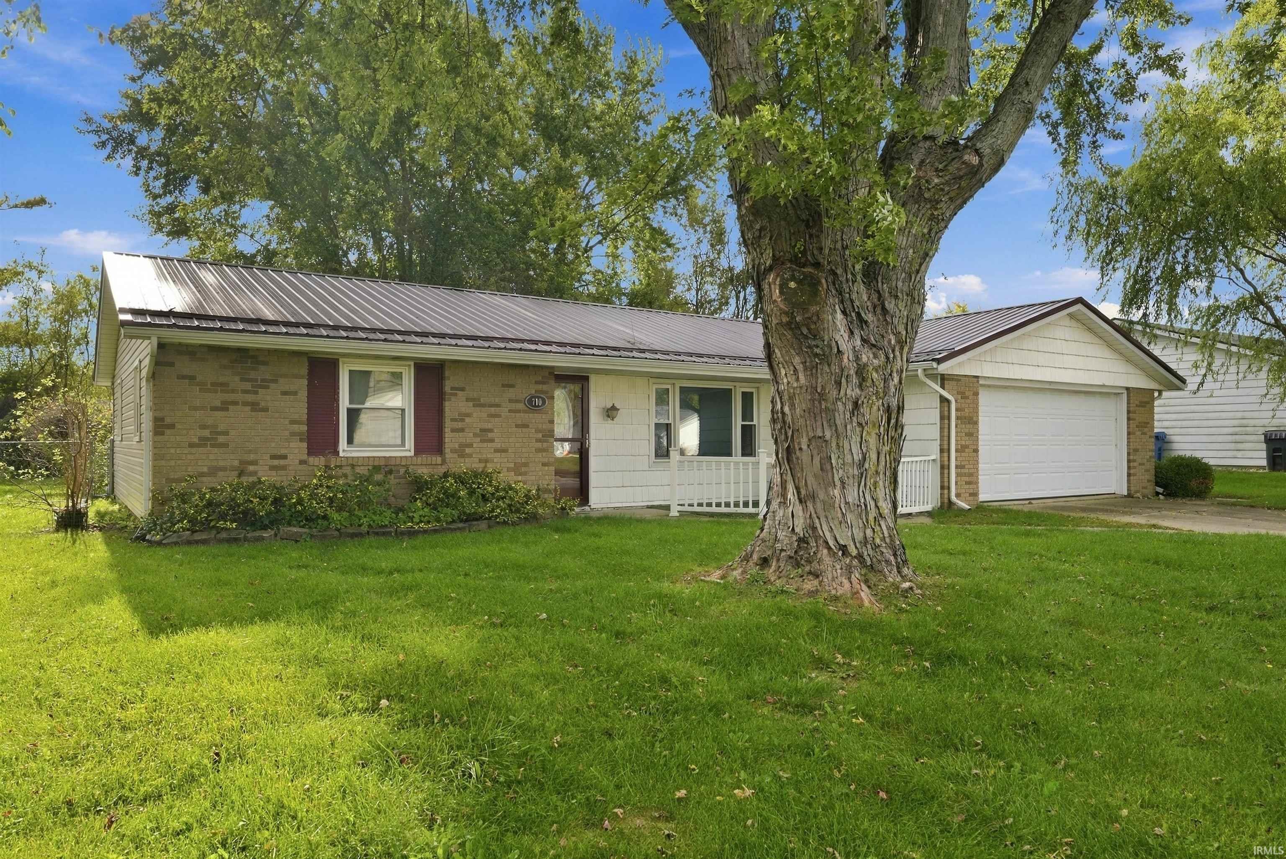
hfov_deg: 73.7
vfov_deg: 53.2
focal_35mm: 24
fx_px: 858
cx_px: 643
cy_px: 430
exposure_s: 1/500
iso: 640
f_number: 7.1
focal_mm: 24
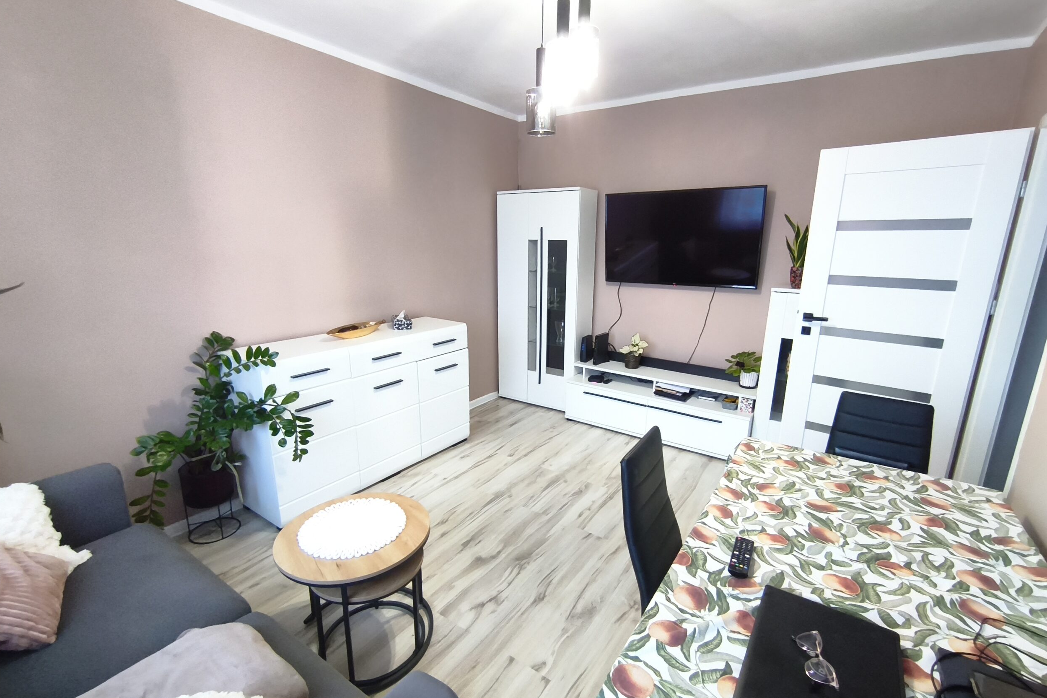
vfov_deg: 73.7
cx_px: 531
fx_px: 465
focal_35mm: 16
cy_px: 369
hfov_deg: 96.7
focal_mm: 1.65
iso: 800
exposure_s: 1/25
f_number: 2.2
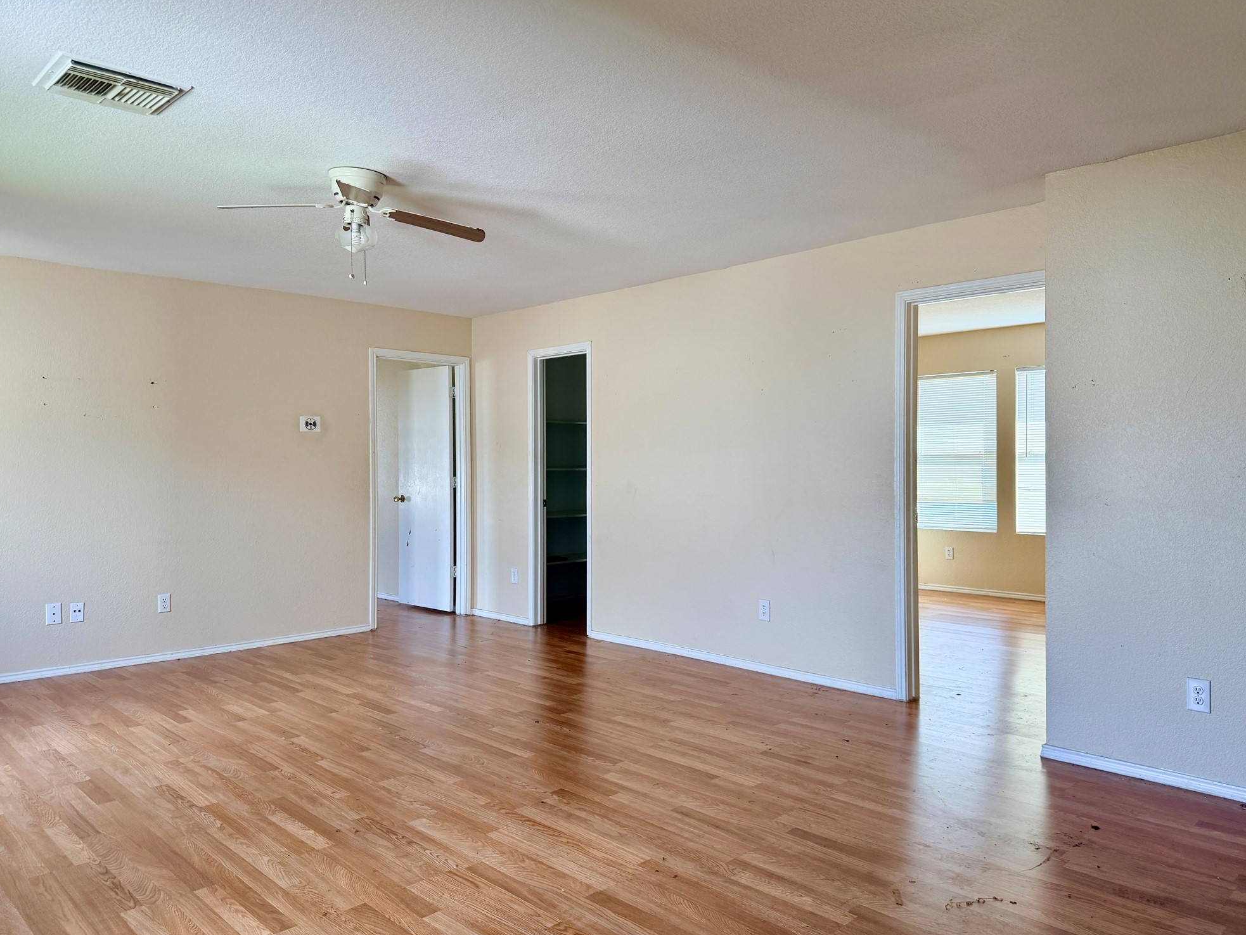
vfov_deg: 54.9
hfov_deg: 69.4
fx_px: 900
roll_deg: +0.3
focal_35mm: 25
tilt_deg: -0.1
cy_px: 471
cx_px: 639
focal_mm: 6.76
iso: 125
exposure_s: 1/201
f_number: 1.78
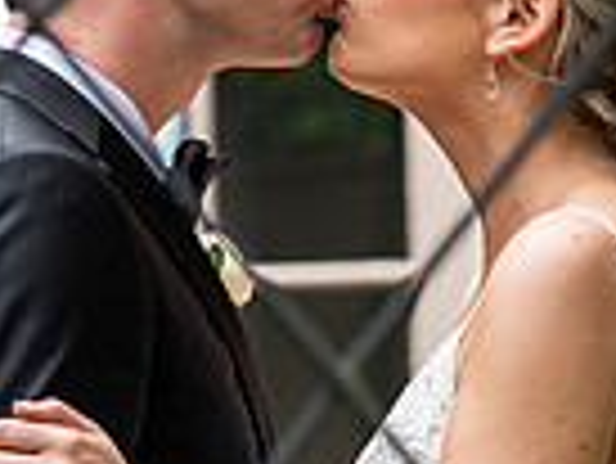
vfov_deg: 3.6
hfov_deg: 4.8
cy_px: 313
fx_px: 7409
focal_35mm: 416
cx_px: 432
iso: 1000
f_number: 4.5
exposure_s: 1/250
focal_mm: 102
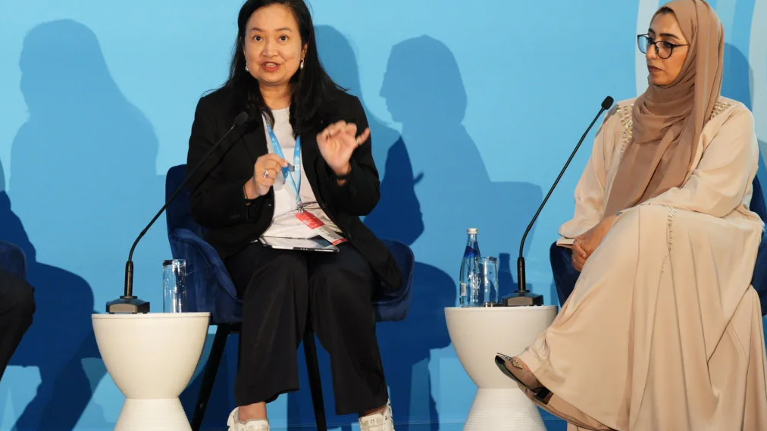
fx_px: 3132
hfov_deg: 13.9
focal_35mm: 154
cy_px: 163
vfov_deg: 7.9
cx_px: 261
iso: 2500
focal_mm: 92
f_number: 2.8
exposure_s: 1/100
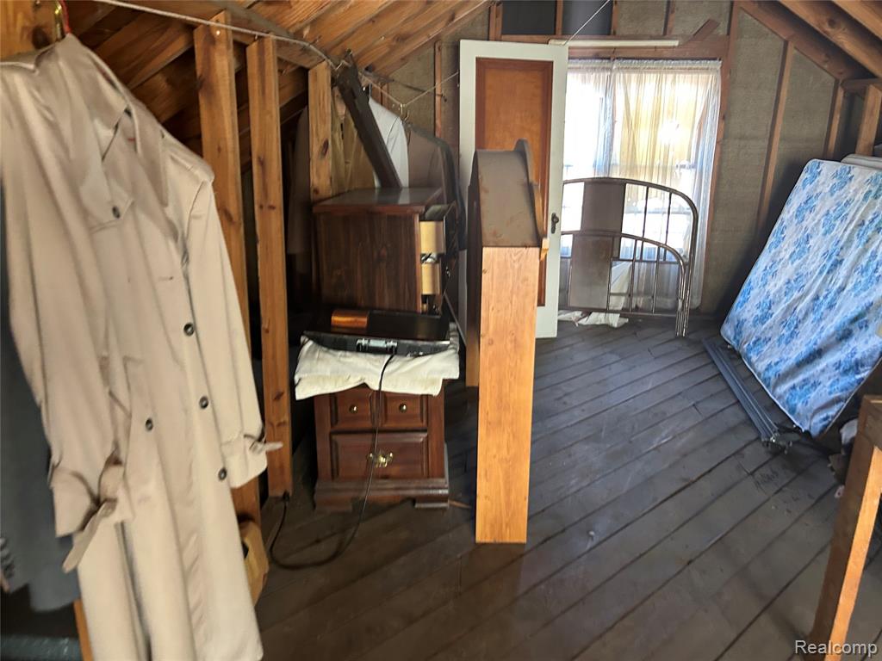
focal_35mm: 26
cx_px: 441
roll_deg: -1.0
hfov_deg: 67.3
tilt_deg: -11.8
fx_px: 662
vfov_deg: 53.1
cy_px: 330
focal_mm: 5.7
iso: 320
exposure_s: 1/60
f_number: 1.5
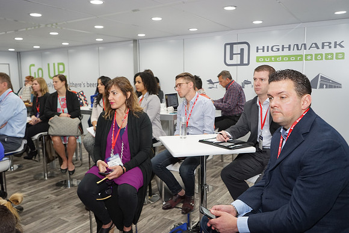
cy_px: 116
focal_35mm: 29
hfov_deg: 63.6
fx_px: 281
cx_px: 174
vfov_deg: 45.0
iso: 1600
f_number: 5.6
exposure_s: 1/100
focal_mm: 29
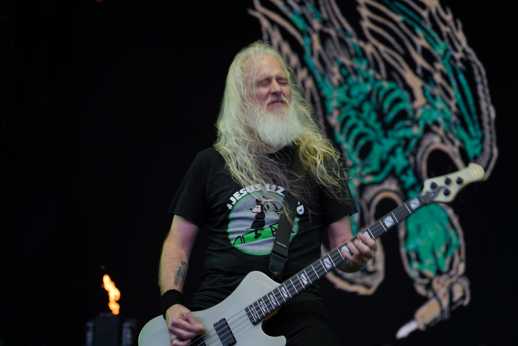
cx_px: 259
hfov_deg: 19.5
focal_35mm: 105
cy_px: 173
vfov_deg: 13.0
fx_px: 1511
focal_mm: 105
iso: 100
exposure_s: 1/125
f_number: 4
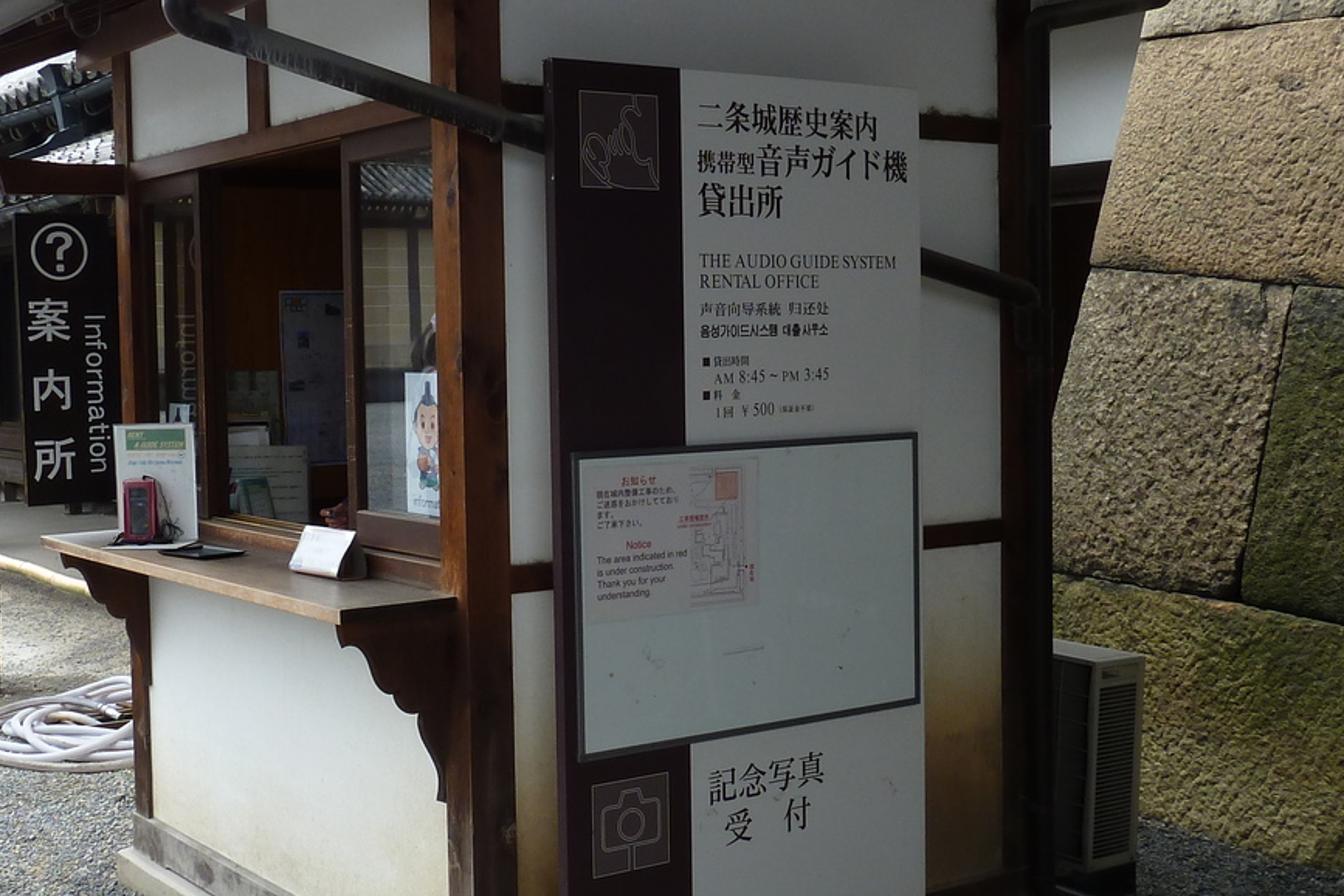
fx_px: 1792
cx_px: 609
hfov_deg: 41.1
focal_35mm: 48
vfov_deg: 28.1
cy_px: 440
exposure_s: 1/200
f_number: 4
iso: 80
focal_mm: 4.1
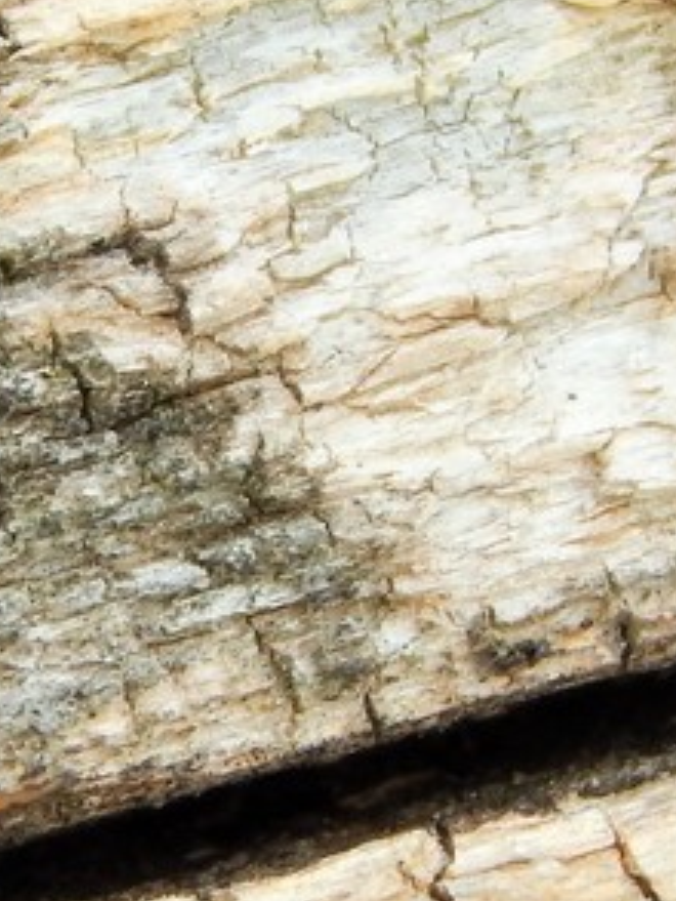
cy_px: 812
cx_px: -260
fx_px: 13790
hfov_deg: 2.8
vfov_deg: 3.7
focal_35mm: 530
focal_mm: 32.8
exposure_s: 1/160
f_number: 5.3
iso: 125
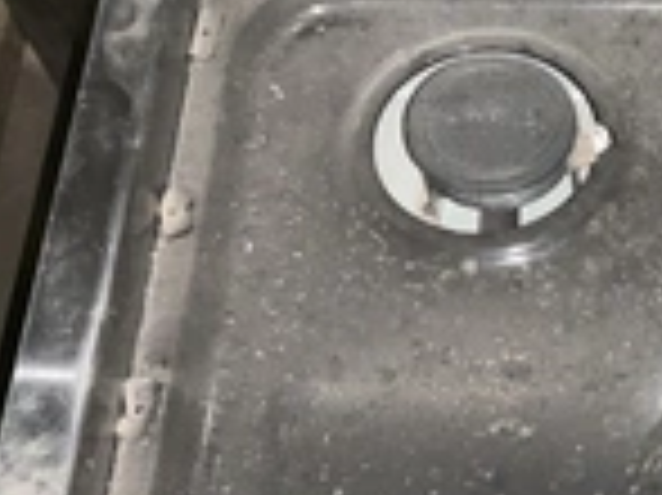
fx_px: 1510
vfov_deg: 18.5
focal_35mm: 79
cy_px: 374
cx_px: 757
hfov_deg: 23.0
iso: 80
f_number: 1.8
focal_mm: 3
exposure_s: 1/26
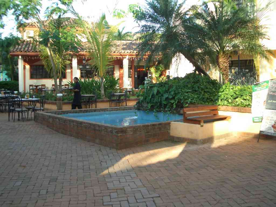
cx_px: 138
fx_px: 327
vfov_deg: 35.1
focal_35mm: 41
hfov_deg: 45.8
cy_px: 104
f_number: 2.8
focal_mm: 6.8
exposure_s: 1/125
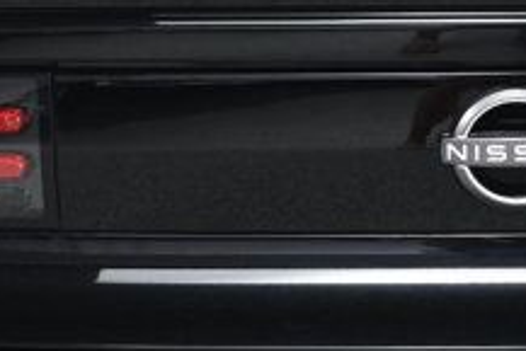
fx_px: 2690
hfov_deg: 11.1
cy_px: 143
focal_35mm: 184
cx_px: 524
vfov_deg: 7.5
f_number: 7.1
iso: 100
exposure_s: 1/160
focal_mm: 26
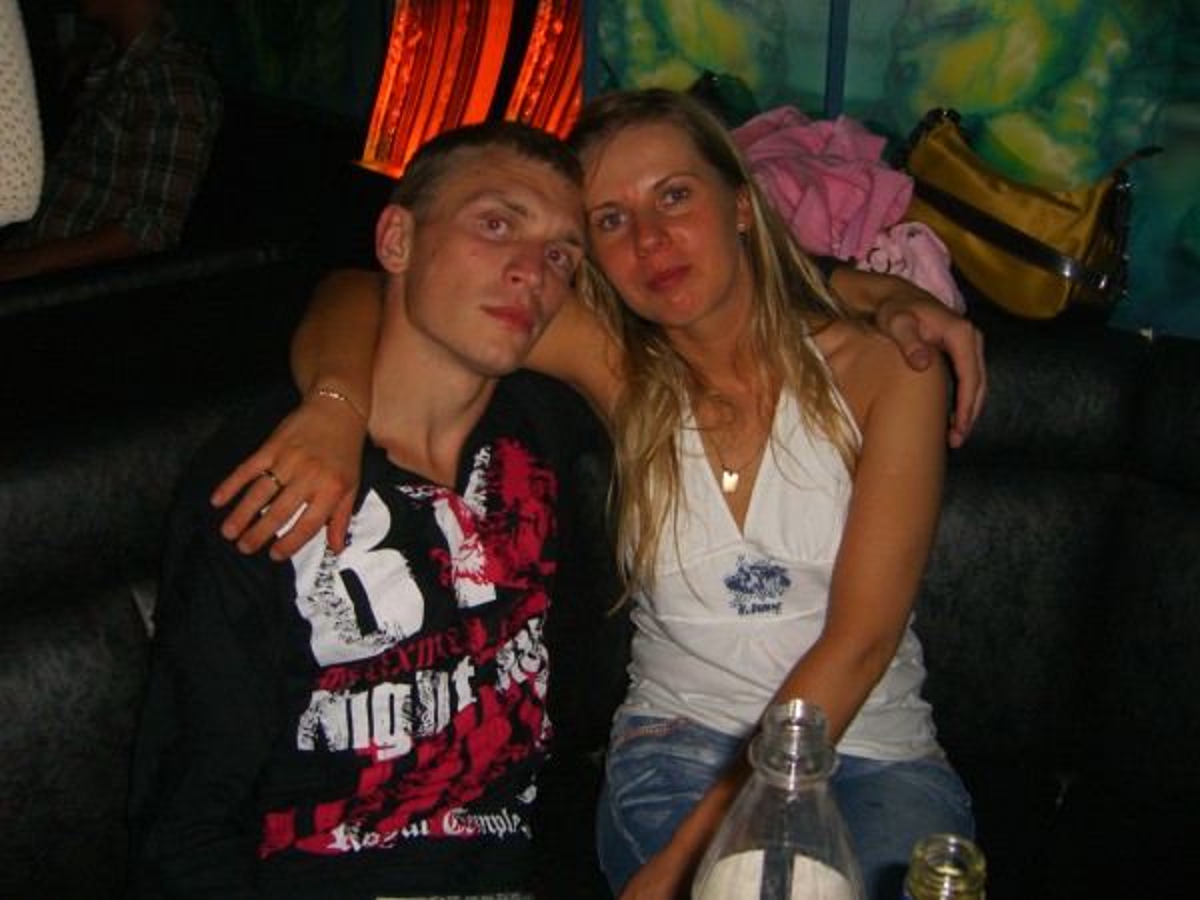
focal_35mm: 38
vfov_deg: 37.7
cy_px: 450
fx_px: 1317
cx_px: 600
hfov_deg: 49.0
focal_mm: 7.9
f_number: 2.8
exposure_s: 1/60
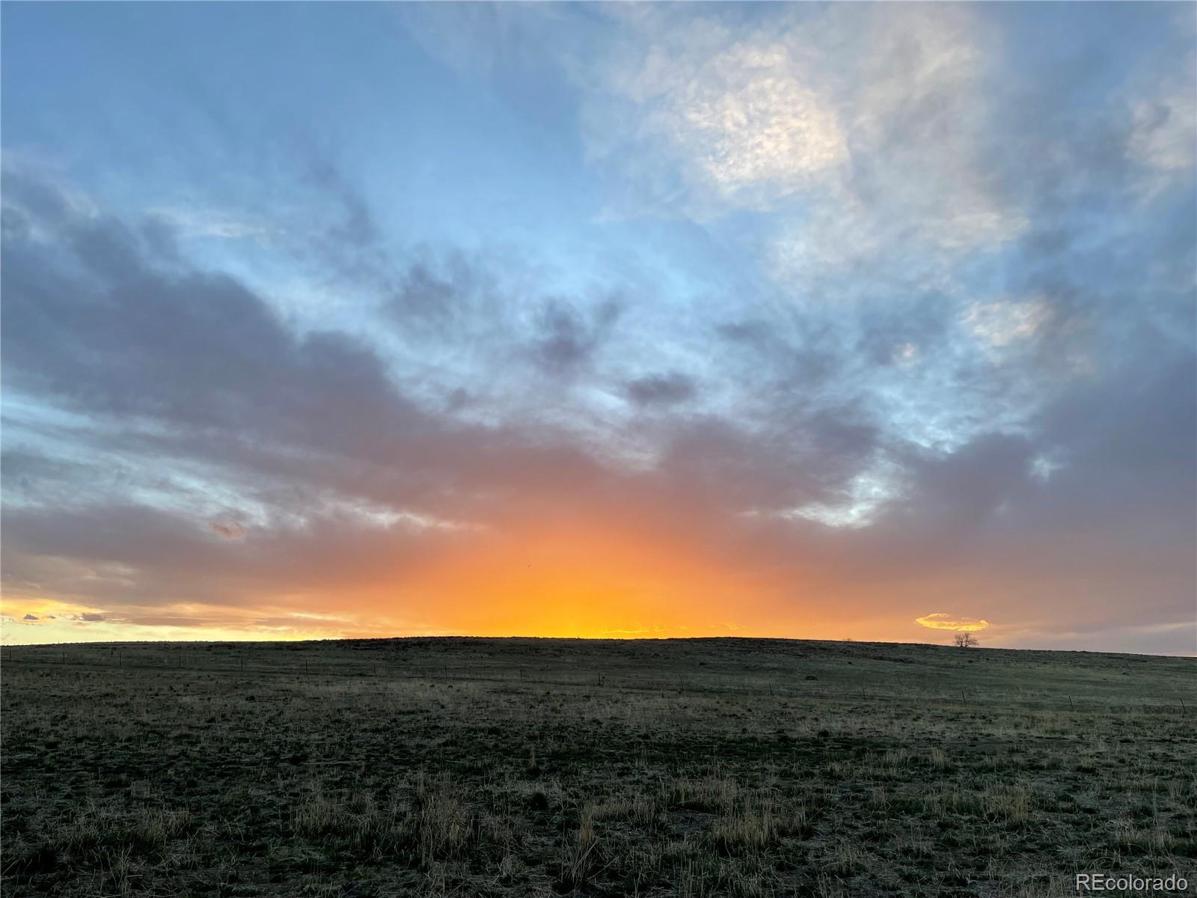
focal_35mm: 26
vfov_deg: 53.1
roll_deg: +2.6
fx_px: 899
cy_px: 449
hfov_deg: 67.3
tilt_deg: +15.8
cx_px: 598
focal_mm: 4.2
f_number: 1.6
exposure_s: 1/235
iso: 32
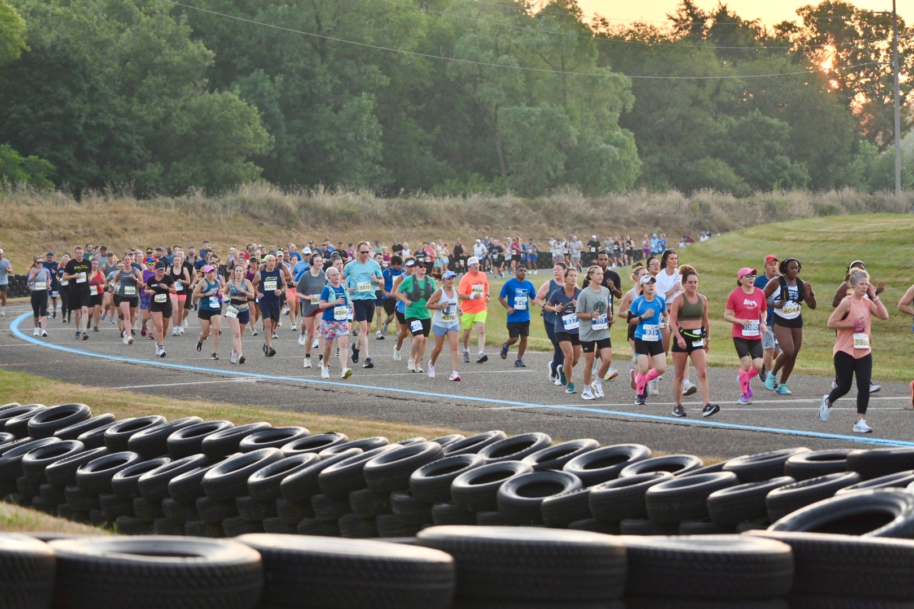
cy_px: 304
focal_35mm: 135
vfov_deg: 10.2
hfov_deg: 15.2
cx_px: 457
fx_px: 3427
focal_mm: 135
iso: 800
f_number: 4.8
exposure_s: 1/800
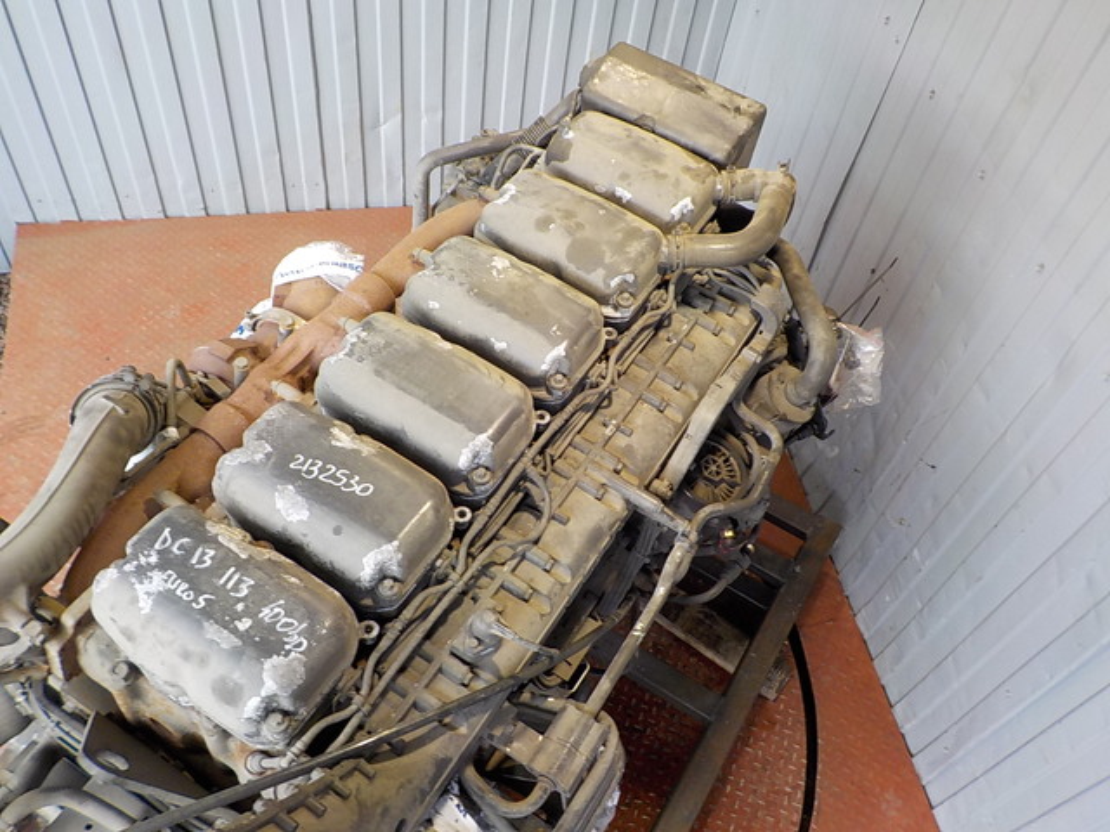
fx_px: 962
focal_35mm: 30
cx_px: 555
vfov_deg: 46.8
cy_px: 416
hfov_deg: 60.0
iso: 140
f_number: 3.3
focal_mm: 4.1
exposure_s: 1/30
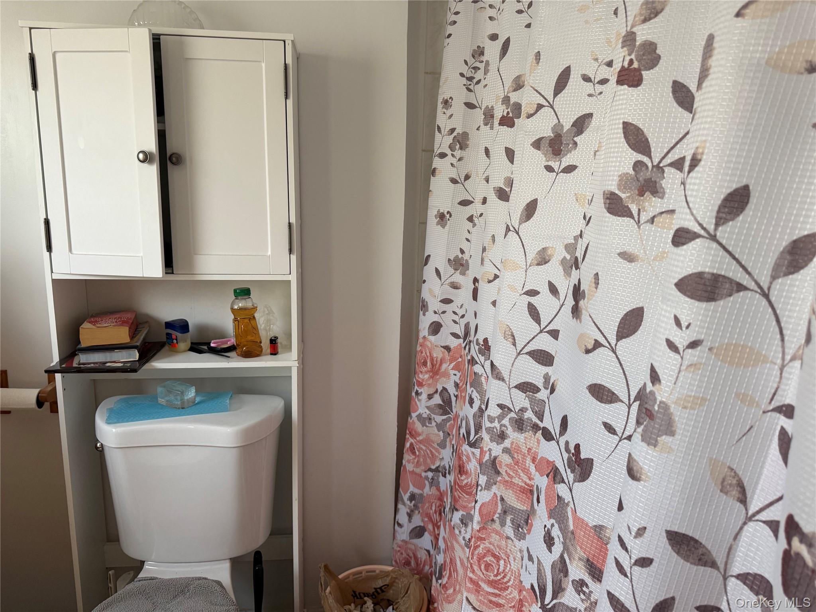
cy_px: 306
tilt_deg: -10.8
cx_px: 408
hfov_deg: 71.6
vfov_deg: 56.8
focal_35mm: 24
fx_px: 566
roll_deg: -1.1
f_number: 1.78
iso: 200
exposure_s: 1/81
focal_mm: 6.76
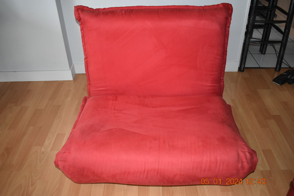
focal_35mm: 32
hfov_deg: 59.5
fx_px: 257
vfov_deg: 41.7
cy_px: 98
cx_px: 147
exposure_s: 1/80
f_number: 3.8
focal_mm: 21
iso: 1600
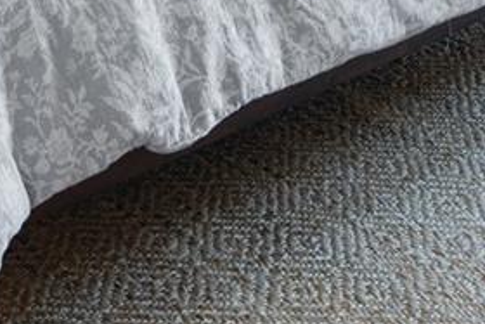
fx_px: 1307
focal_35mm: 97
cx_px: 100
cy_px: -548
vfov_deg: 11.0
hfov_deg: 20.8
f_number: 8
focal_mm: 17
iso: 400
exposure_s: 1/3
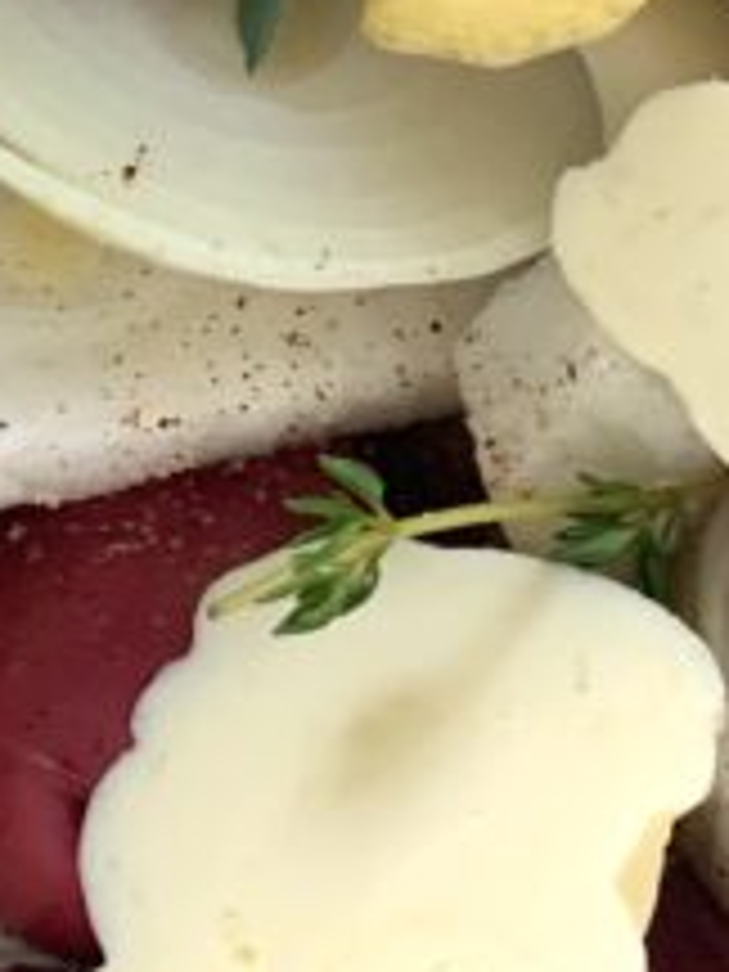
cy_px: 18
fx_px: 3454
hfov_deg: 11.6
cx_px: 1035
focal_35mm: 123
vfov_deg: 15.7
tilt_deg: -78.5
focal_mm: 4.25
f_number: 1.8
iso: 160
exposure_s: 1/60
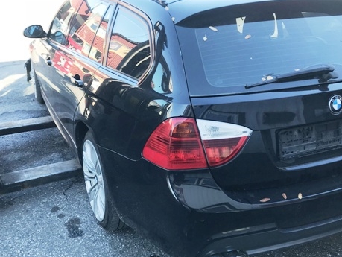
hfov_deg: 47.6
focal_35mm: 39
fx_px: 386
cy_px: 118
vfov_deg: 36.8
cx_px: 143
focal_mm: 3.99
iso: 20
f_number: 1.8
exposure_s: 1/231
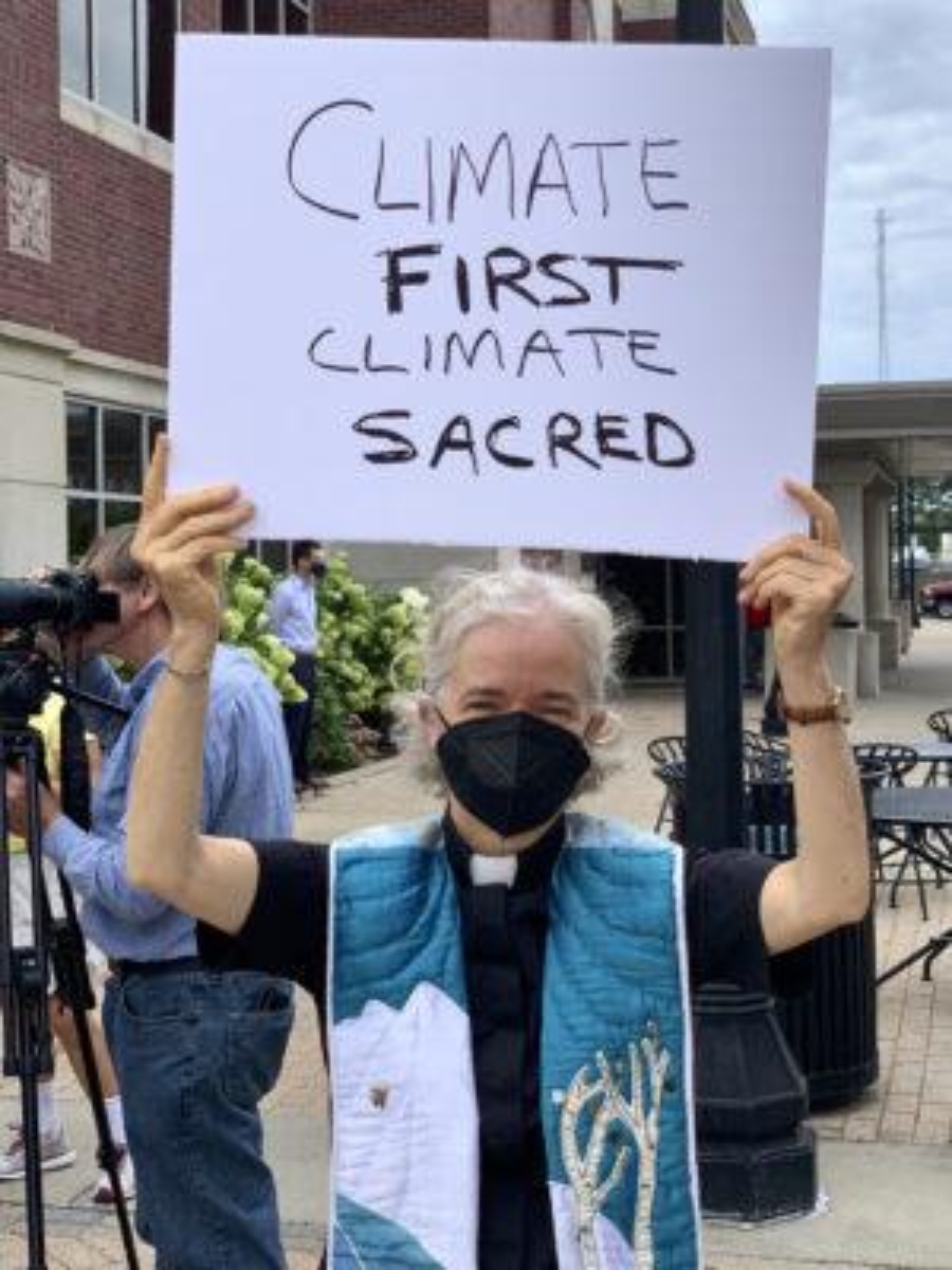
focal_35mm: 52
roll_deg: +0.6
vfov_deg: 36.8
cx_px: 476
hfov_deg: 28.0
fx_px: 1907
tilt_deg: +0.6
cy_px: 635
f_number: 2.4
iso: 16
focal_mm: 6
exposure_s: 1/773
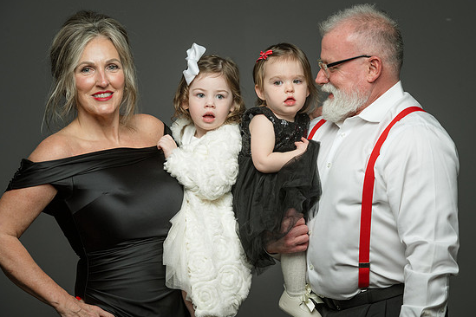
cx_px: 248
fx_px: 1957
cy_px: 155
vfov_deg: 9.3
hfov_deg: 13.9
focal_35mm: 148
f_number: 9
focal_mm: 140
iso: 400
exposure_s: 1/160
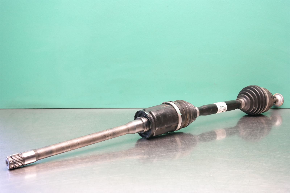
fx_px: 451
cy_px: 96
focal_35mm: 56
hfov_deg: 35.6
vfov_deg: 24.2
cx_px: 145
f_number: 6.3
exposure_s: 1/80
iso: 1600
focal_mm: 37
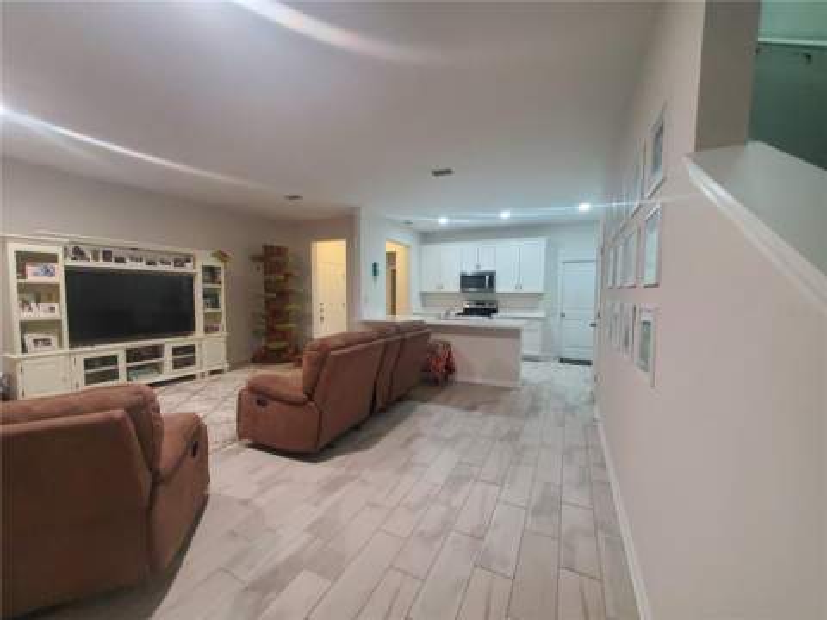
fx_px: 311
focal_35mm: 13
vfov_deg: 89.9
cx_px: 414
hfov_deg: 106.2
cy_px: 310
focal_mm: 1.8
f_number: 2.2
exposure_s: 1/40
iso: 500
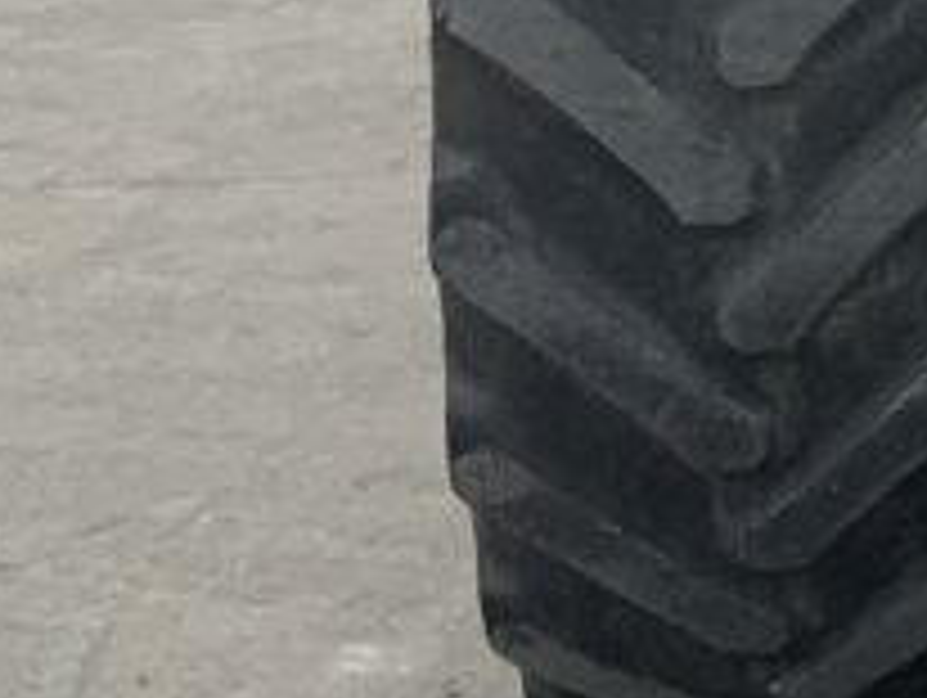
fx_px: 3861
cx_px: 2061
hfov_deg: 11.7
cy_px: -666
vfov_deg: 9.7
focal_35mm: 144
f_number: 1.8
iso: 16
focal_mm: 3
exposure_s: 1/1195
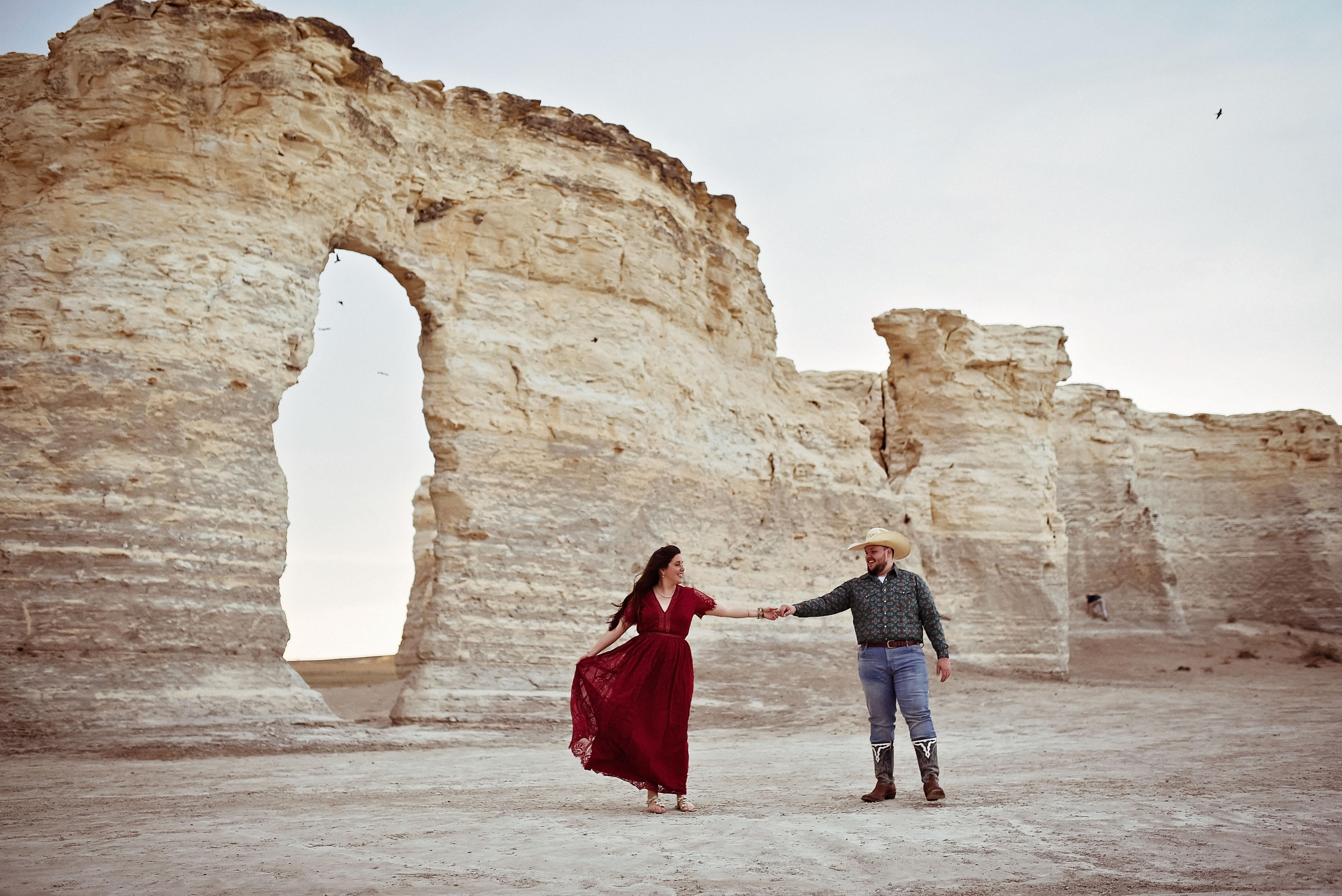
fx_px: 1305
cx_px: 671
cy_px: 448
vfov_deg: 37.9
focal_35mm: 35
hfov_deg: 54.4
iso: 100
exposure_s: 1/320
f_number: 2.2
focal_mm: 35
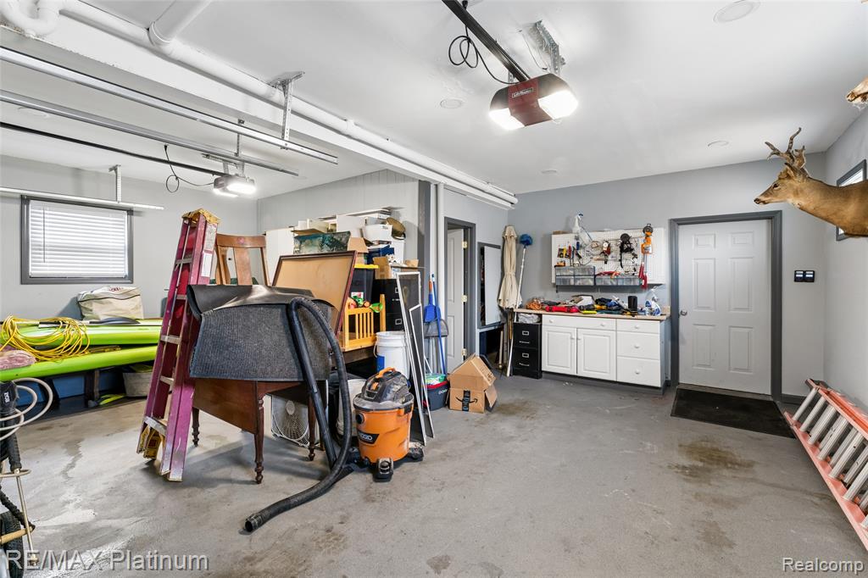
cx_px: 434
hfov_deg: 97.5
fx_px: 381
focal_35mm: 16
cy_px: 289
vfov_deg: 74.4
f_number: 13
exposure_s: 1/1.25
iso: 400
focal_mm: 15.8
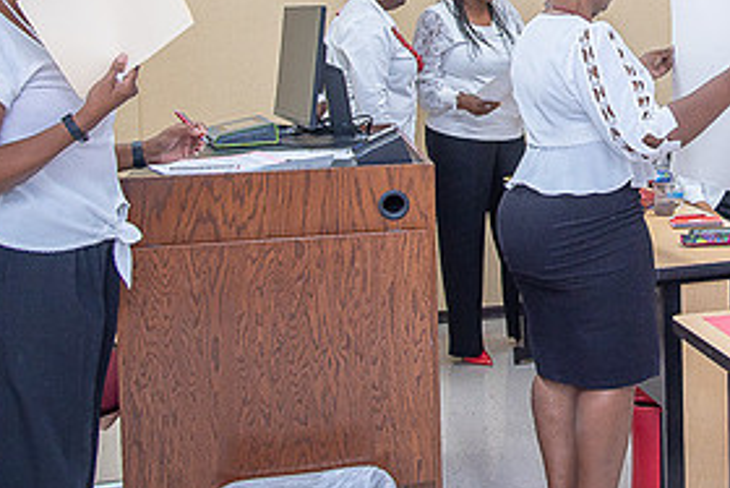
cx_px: 634
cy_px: 44
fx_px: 1258
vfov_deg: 21.4
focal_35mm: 62
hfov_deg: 31.1
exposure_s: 1/200
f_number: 4
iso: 800
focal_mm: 30
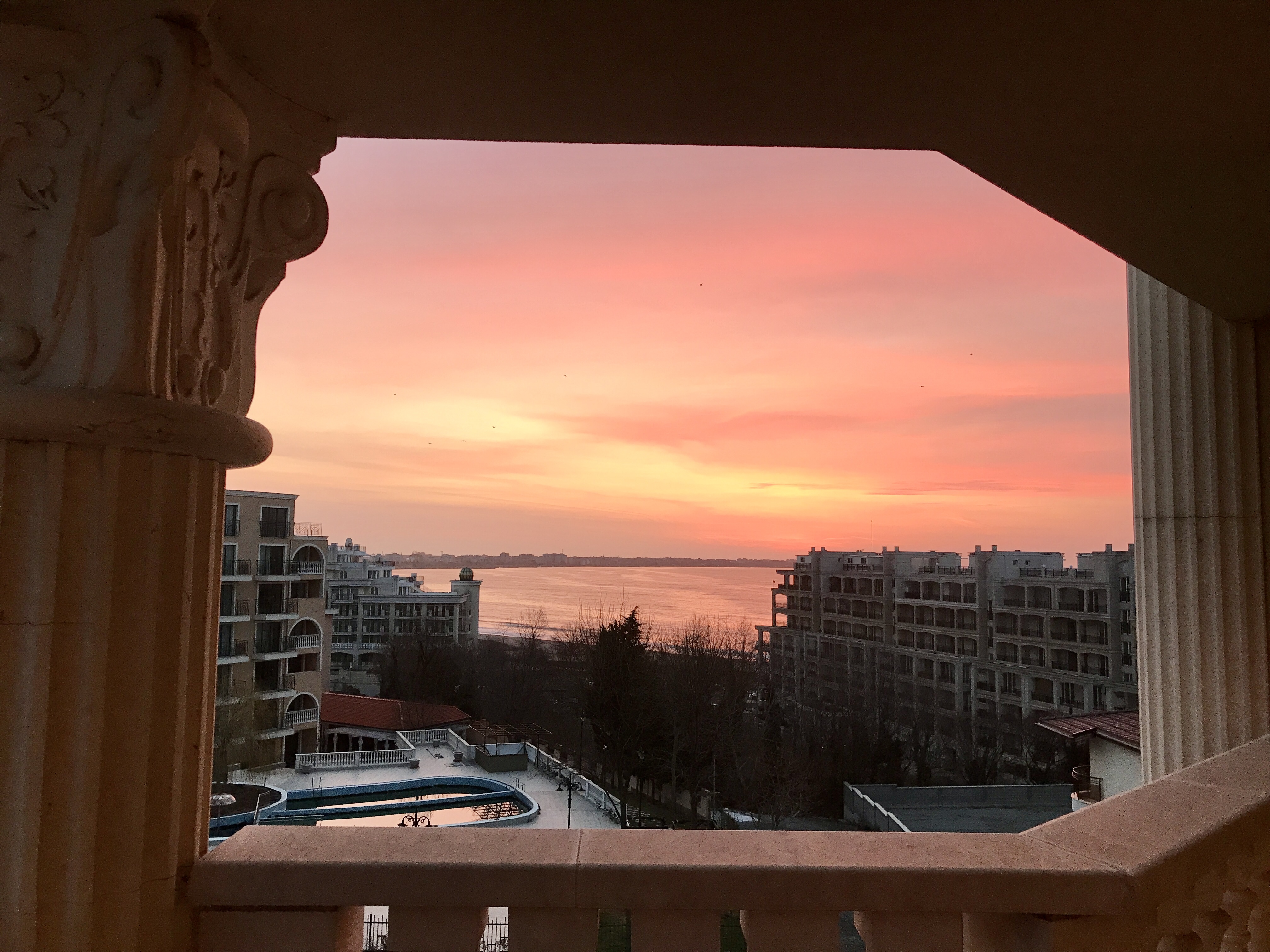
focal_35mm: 28
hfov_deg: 63.4
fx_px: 1027
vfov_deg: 49.7
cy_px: 476
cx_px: 635
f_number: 1.8
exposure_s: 1/33
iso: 25
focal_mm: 3.99
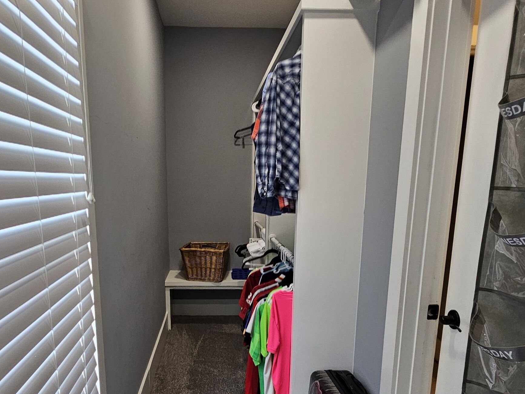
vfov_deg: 57.8
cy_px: 257
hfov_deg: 73.4
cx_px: 218
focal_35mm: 23
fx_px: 349
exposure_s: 1/77
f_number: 2.2
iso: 125
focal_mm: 2.2
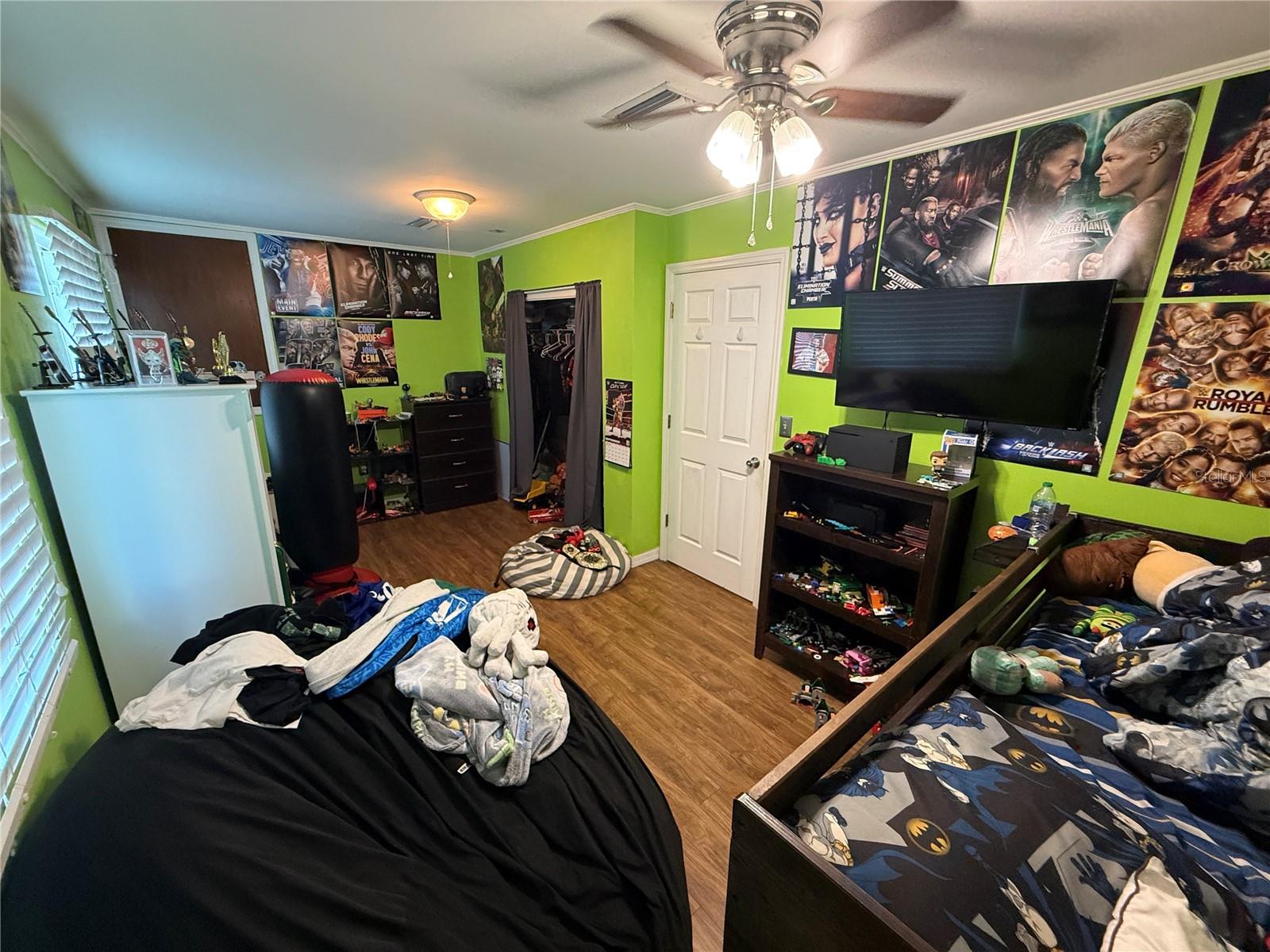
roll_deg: -0.7
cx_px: 635
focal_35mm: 14
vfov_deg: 85.7
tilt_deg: -15.5
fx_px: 514
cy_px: 476
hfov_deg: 102.1
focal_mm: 2.22
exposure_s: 1/60
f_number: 2.2
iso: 500
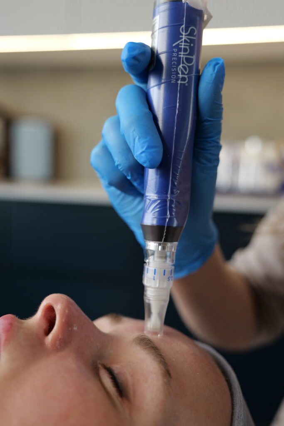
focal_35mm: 30
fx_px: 355
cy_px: 213
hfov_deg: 43.6
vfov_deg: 61.9
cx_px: 142
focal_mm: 30
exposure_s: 1/160
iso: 160
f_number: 2.8
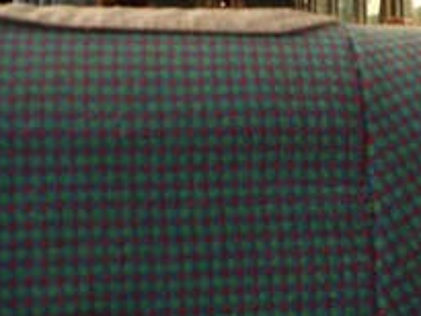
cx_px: 511
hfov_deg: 19.6
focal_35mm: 94
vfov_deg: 15.1
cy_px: -89
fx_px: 1144
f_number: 2.6
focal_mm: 5.8
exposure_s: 1/80
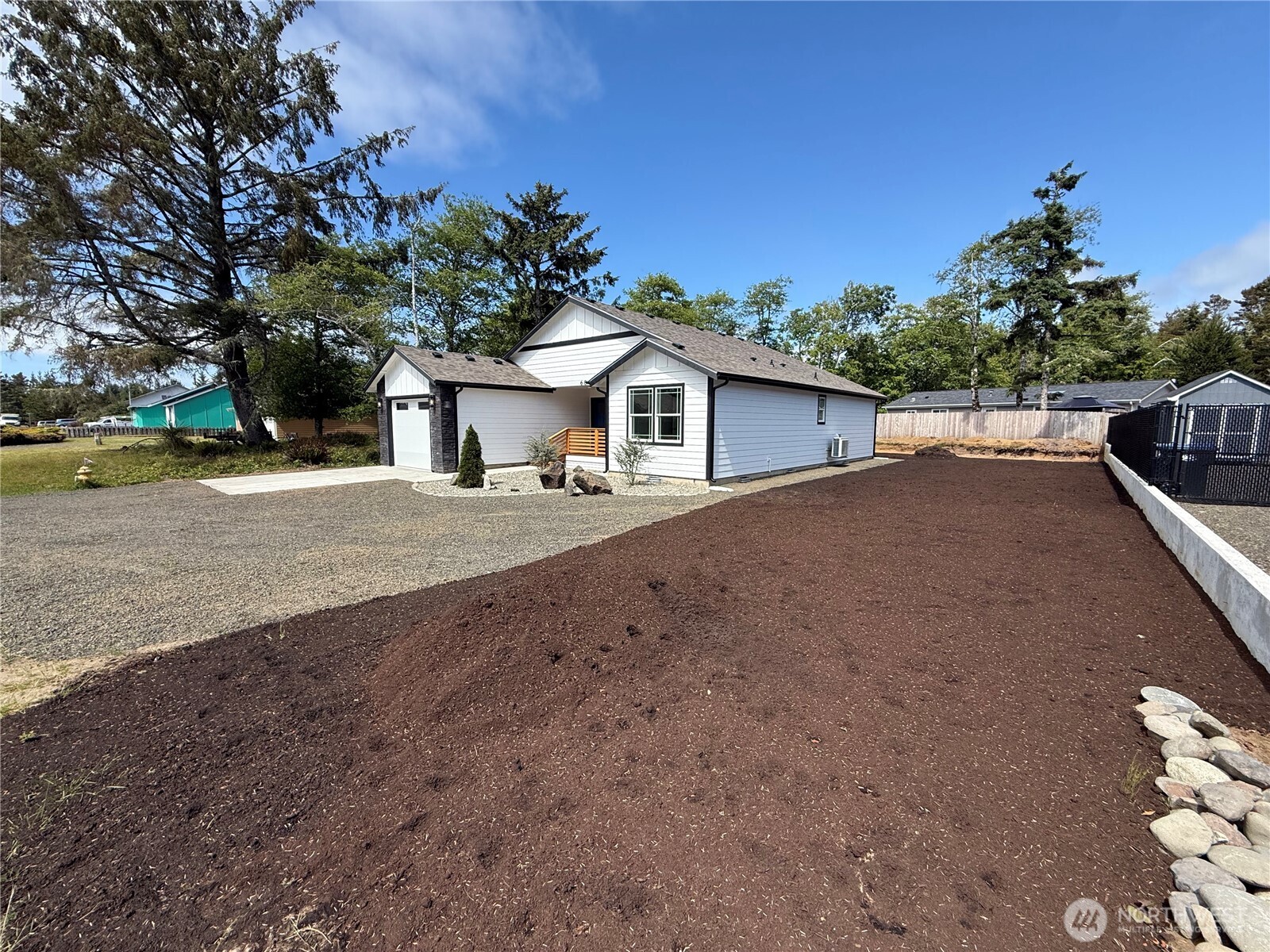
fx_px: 514
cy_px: 476
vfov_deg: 85.7
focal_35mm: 14
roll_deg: -0.6
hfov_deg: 102.1
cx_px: 635
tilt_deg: -6.3
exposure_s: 1/1431
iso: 50
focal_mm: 2.22
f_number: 2.2
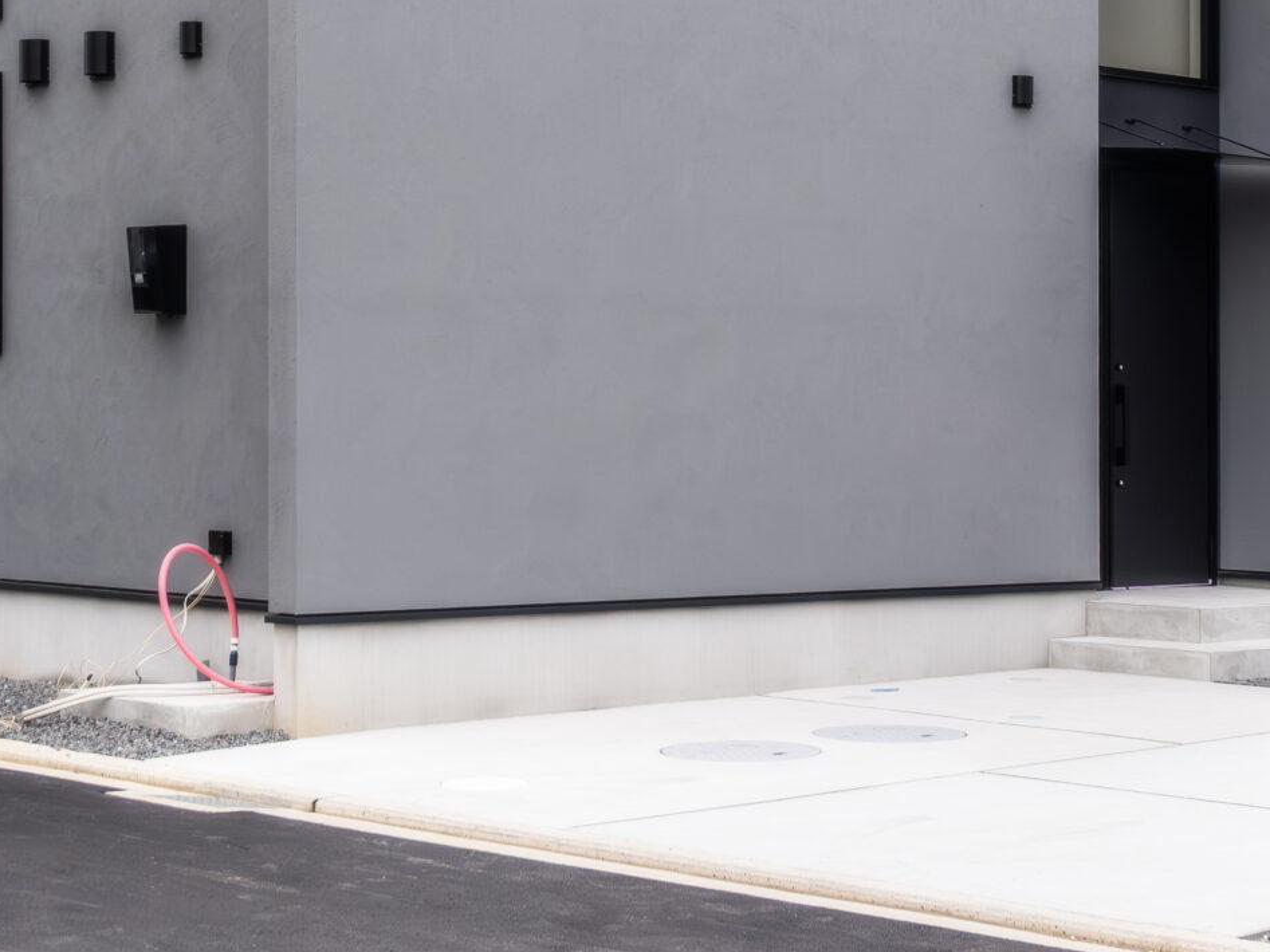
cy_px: -112
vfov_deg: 18.2
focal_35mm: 78
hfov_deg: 25.0
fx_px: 2861
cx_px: 766
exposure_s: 1/1600
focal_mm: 20.2
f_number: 4.5
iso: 500
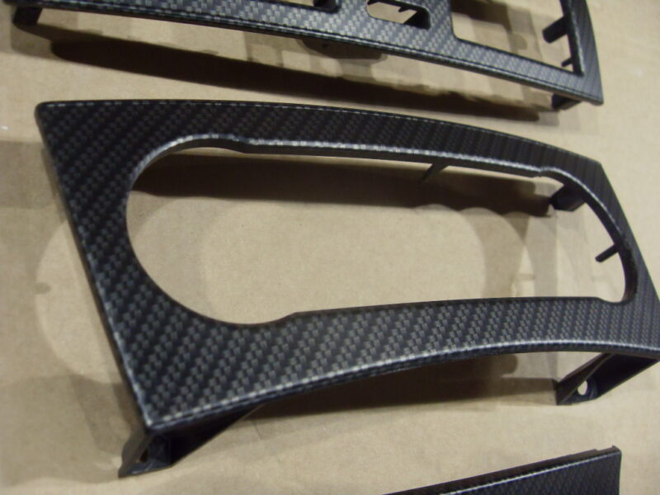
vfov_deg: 40.7
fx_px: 667
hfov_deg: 52.6
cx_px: 330
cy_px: 248
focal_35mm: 35
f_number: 2.8
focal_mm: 6.3
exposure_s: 1/20
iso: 200
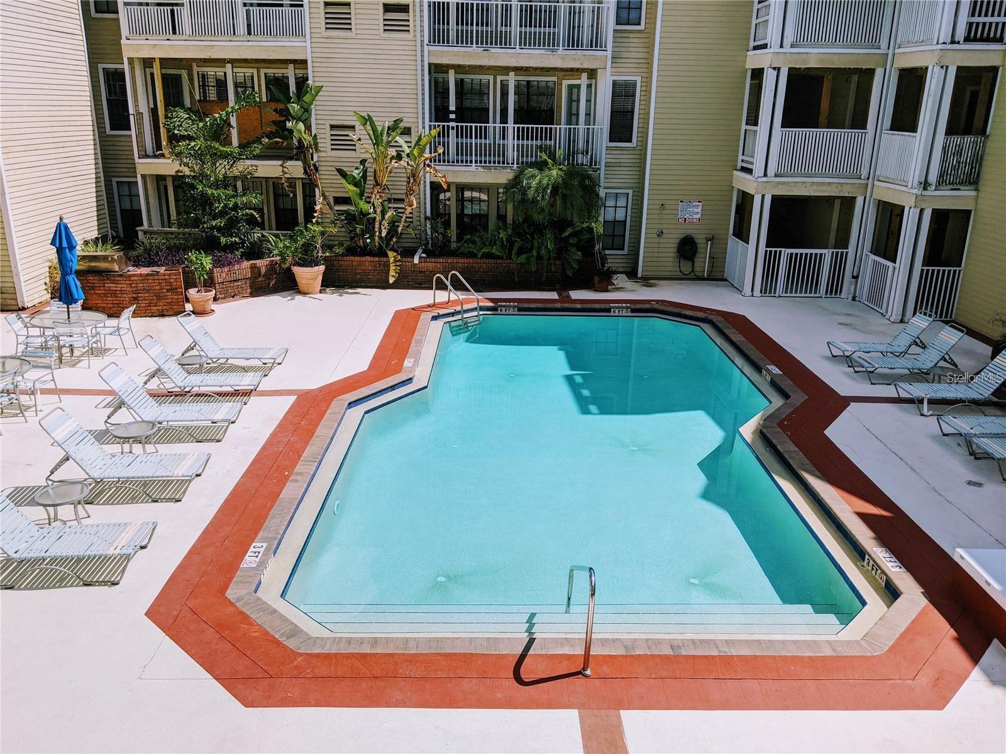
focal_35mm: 27
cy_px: 377
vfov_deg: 51.4
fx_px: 785
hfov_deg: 65.3
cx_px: 503
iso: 72
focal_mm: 4.44
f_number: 1.8
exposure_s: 1/5882
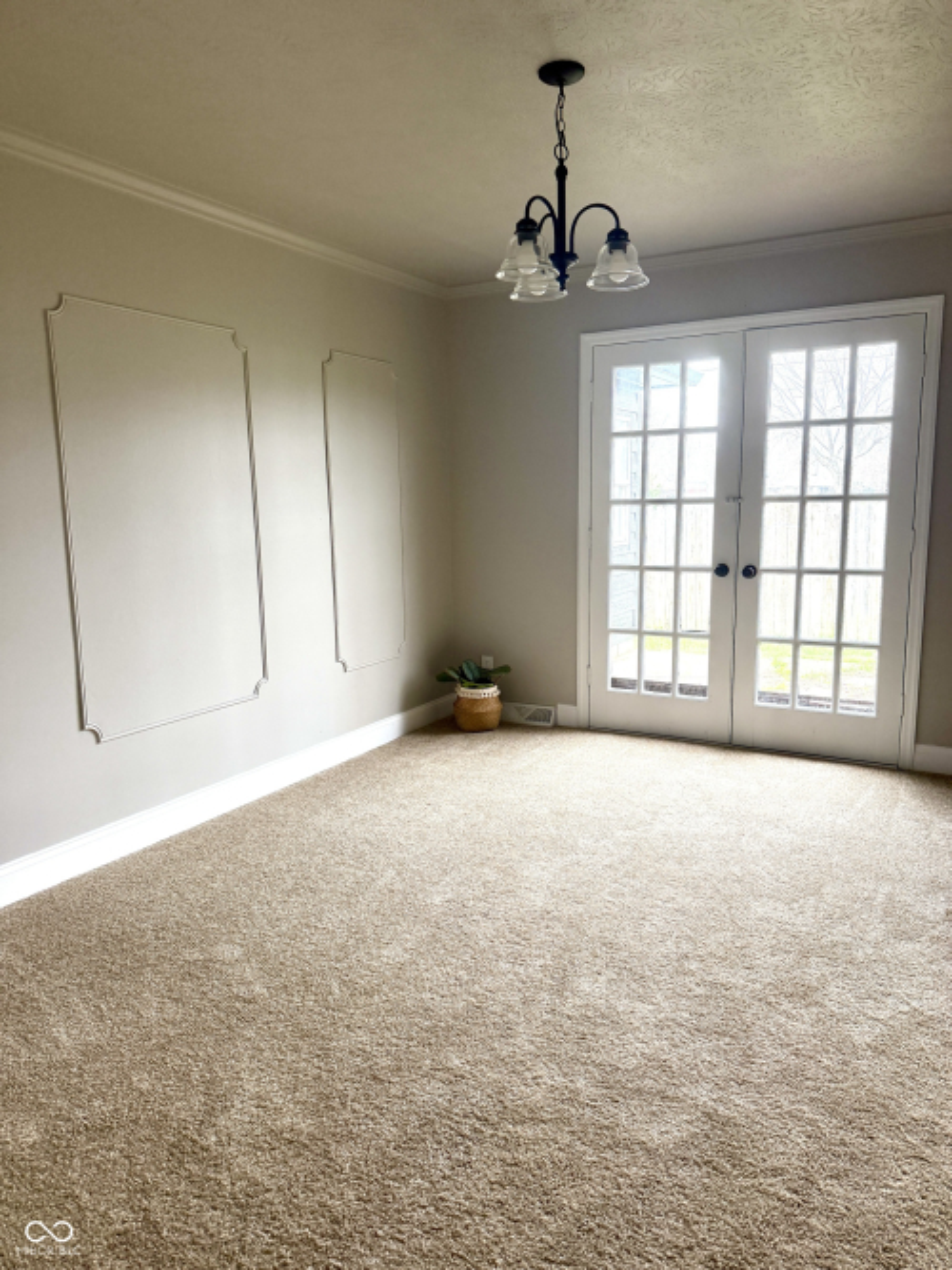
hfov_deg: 56.8
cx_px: 476
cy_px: 635
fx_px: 880
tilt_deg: -10.2
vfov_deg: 71.6
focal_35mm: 24
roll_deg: +1.3
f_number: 1.78
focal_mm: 6.76
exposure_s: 1/101
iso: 200
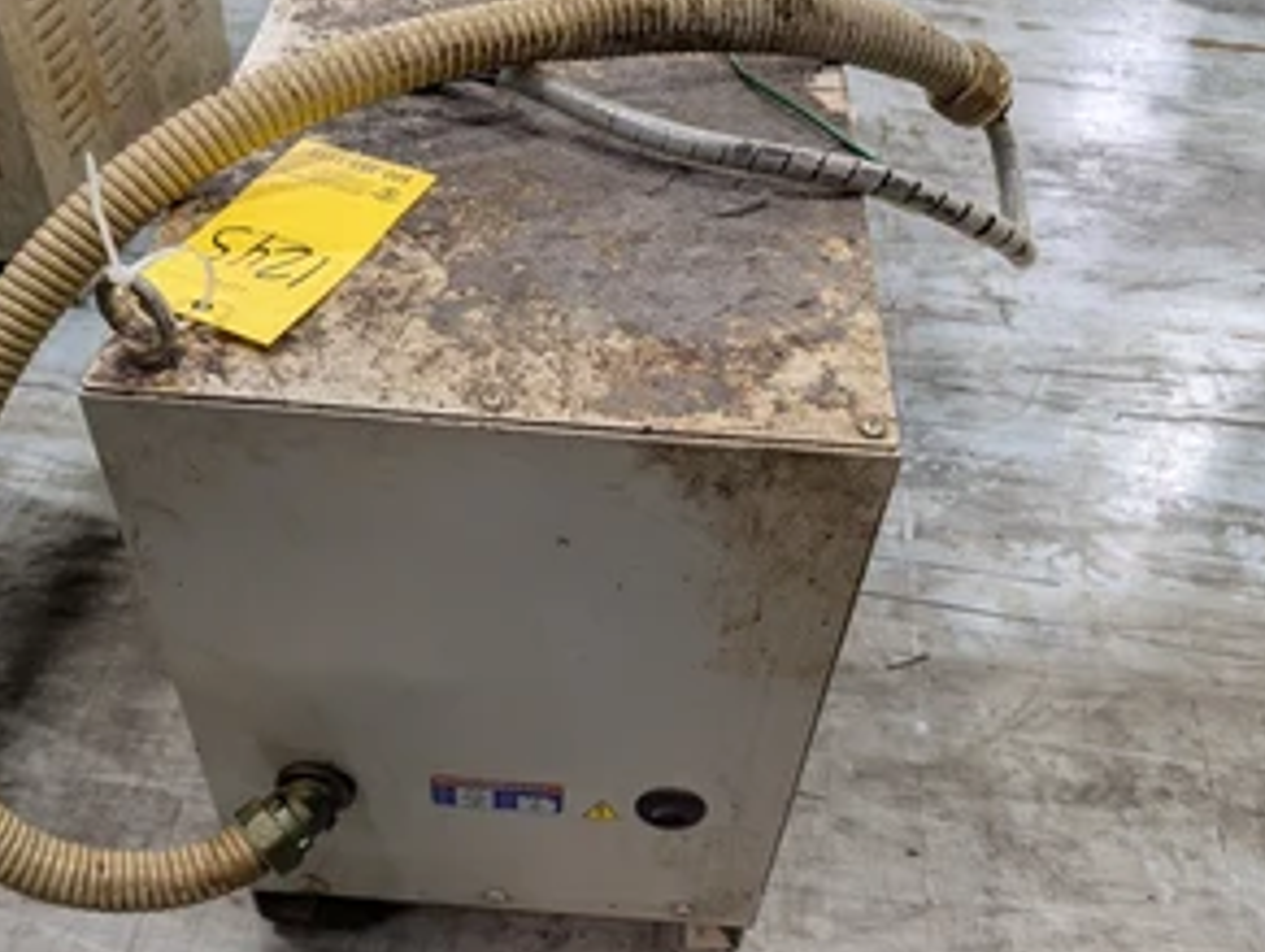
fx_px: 1207
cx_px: 604
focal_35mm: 33
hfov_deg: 55.3
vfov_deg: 43.0
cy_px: 515
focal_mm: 6.9
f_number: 1.68
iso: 911
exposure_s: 1/548
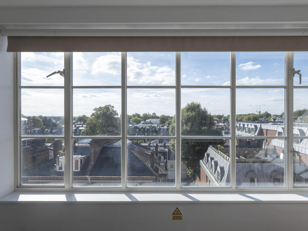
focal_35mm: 18
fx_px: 160
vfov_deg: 71.6
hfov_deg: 87.4
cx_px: 173
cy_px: 116
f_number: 8
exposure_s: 1/200
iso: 100
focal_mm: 16
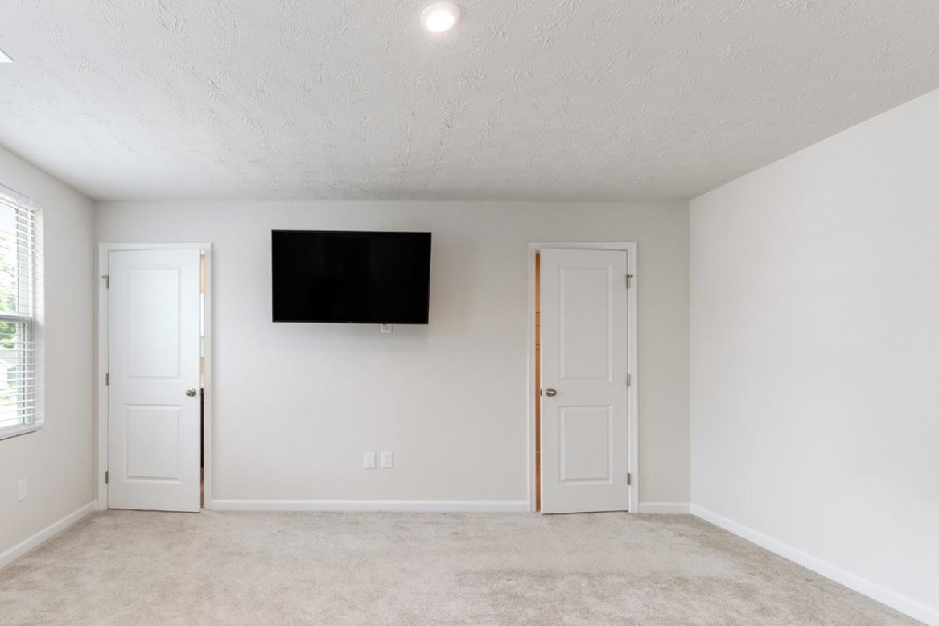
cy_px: 354
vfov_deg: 67.1
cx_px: 349
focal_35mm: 18
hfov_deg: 88.1
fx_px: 469
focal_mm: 14
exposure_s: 1/200
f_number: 4
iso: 800
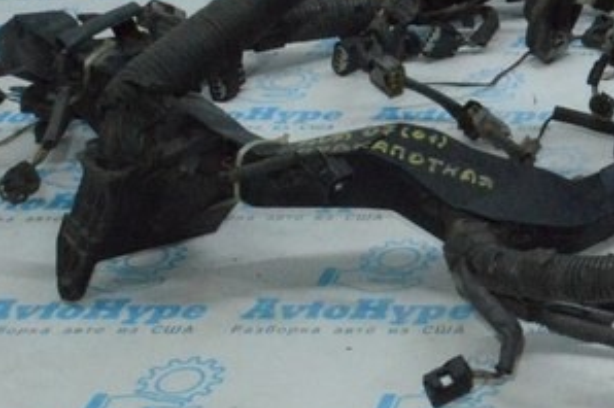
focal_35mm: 103
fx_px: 1755
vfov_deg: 12.9
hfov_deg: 18.0
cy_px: -83
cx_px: 880
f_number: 16
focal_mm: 20
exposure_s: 1/200
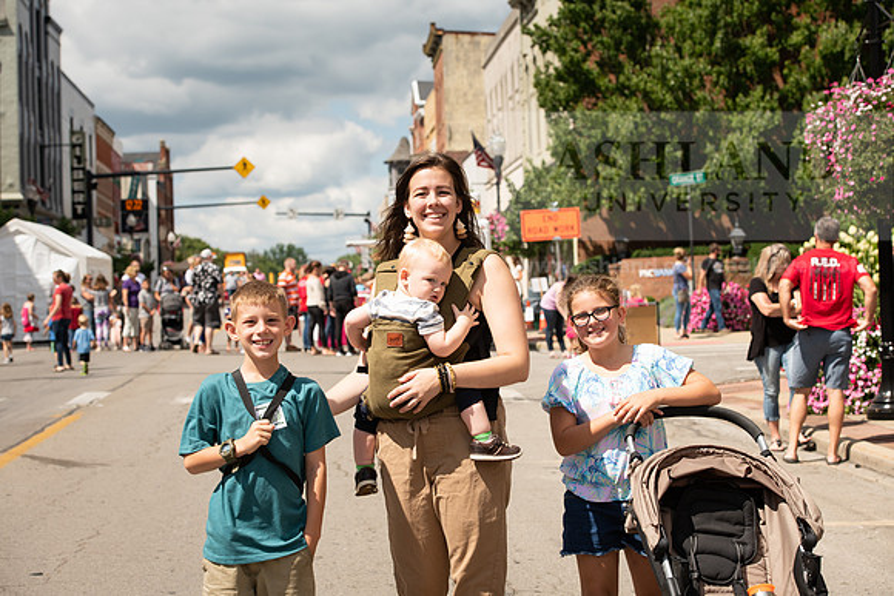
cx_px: 447
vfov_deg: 19.5
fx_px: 1739
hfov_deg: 28.8
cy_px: 298
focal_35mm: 70
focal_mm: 70
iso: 200
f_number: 7.1
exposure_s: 1/640
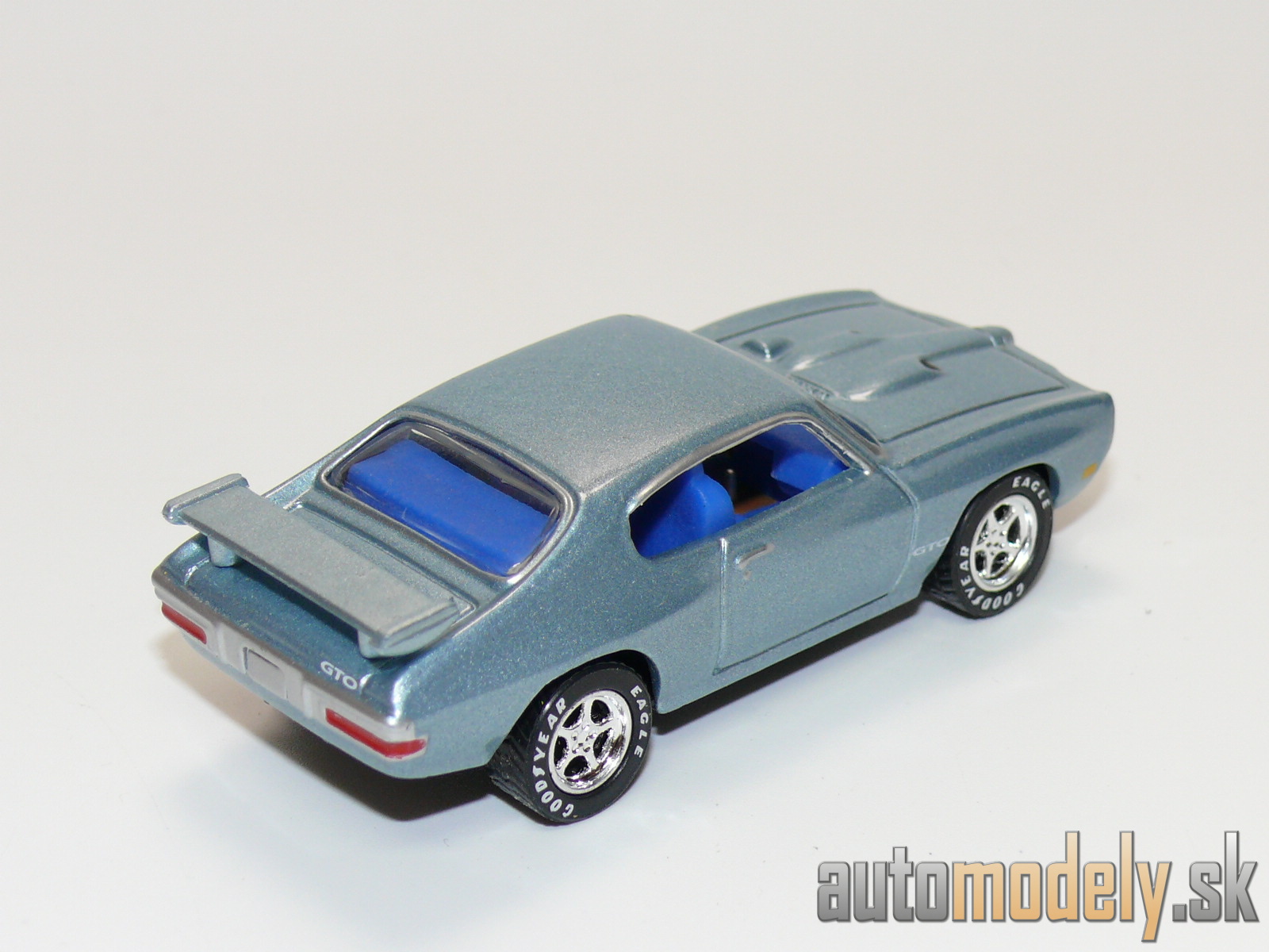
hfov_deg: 20.7
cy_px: 476
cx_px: 634
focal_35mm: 95
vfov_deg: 15.6
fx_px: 3483
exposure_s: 1/30
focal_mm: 12.9
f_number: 4
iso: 100
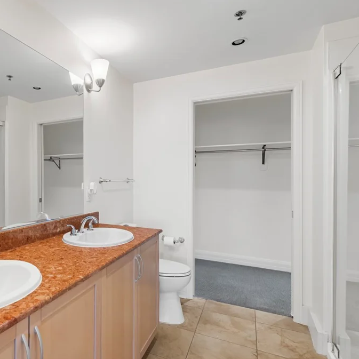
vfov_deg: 69.6
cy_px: 178
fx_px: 258
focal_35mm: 22
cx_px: 97
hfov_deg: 66.0
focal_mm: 17
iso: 400
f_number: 8
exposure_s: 2
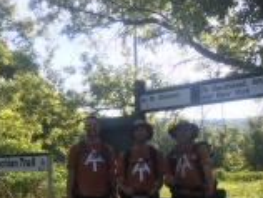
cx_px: 135
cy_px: 213
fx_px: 510
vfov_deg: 21.0
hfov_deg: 28.9
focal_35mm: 67
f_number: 2.2
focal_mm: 4.15
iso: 25
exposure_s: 1/381
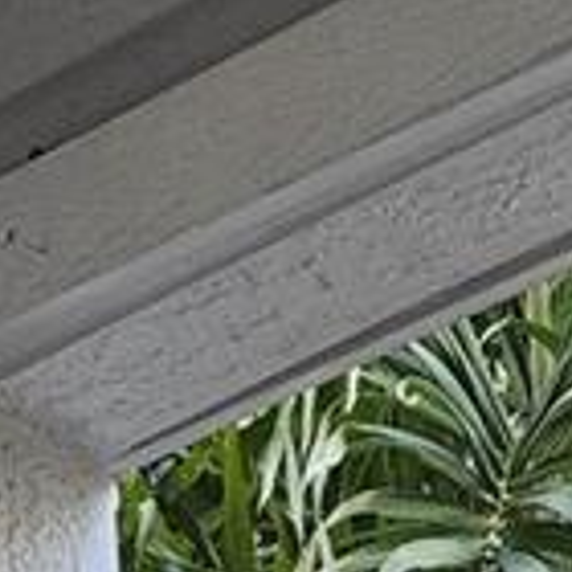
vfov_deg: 7.7
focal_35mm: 174
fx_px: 3253
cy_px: 2112
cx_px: 396
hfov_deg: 10.0
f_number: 1.8
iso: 200
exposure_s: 1/180
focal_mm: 6.4
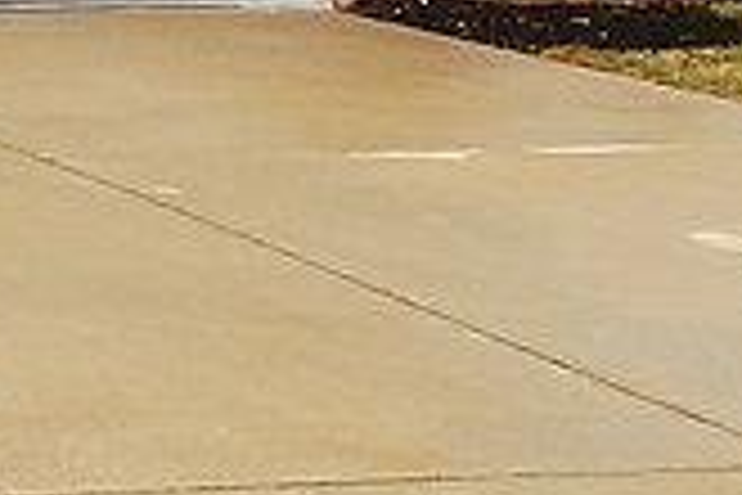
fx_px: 2104
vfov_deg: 10.9
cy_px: -776
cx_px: -1061
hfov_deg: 13.8
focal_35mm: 102
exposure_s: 1/80
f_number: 8
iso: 100
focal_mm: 11
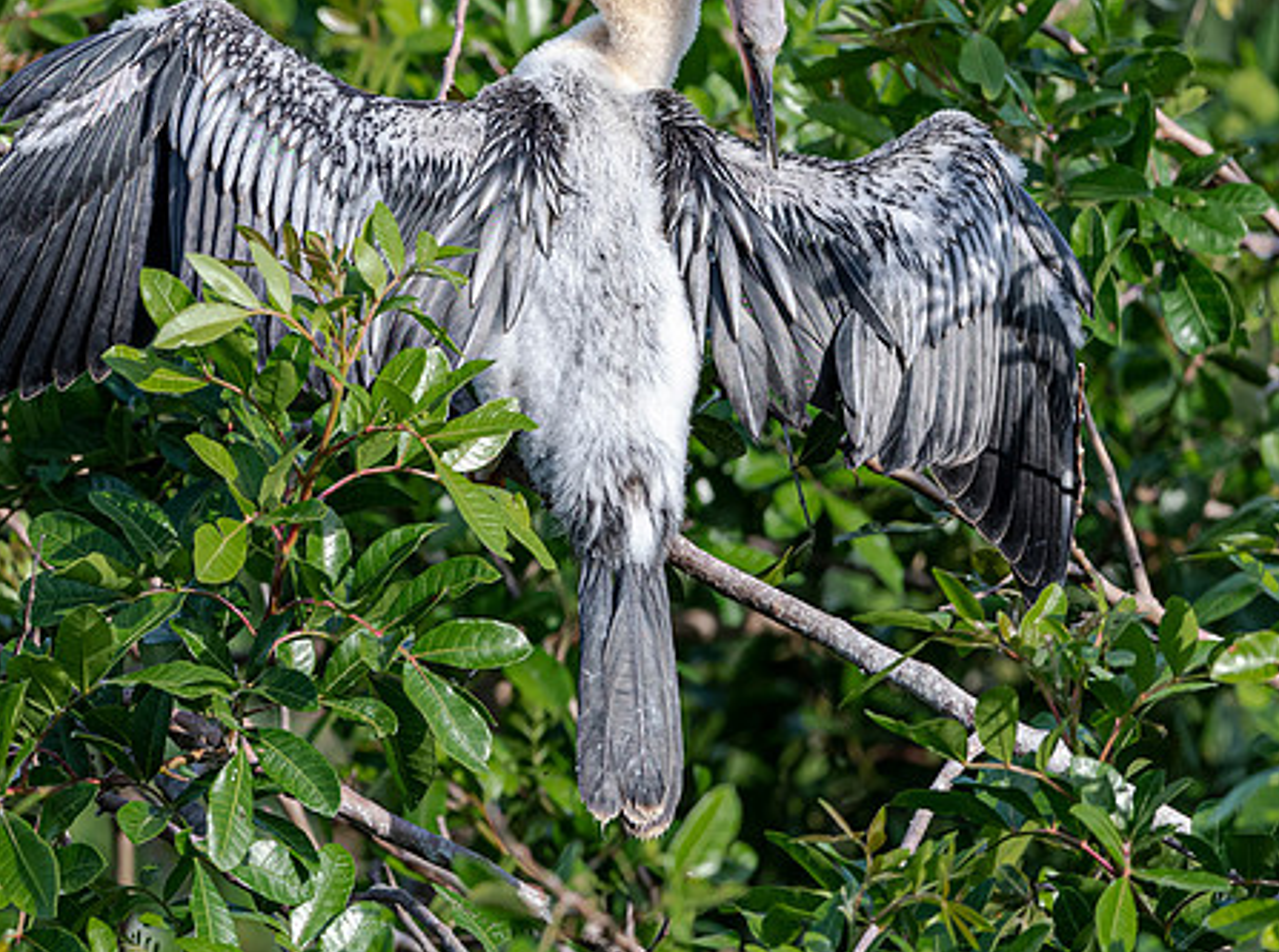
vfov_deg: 1.0
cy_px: 429
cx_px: 60
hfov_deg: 1.3
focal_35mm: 1473
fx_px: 54294
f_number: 4
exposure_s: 1/2000
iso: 640
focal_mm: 600
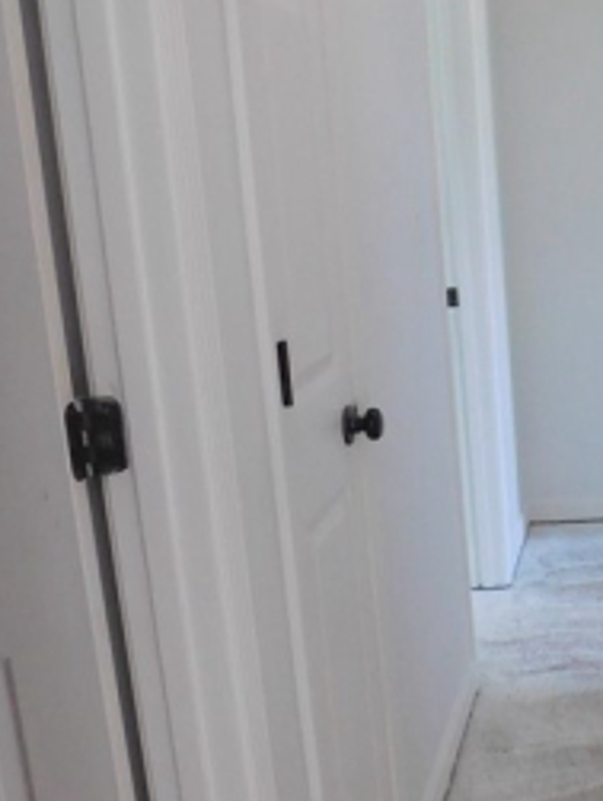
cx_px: 648
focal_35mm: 61
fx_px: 1413
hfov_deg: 22.8
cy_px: 477
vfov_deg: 31.6
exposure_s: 1/30
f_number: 3
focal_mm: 4
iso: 400
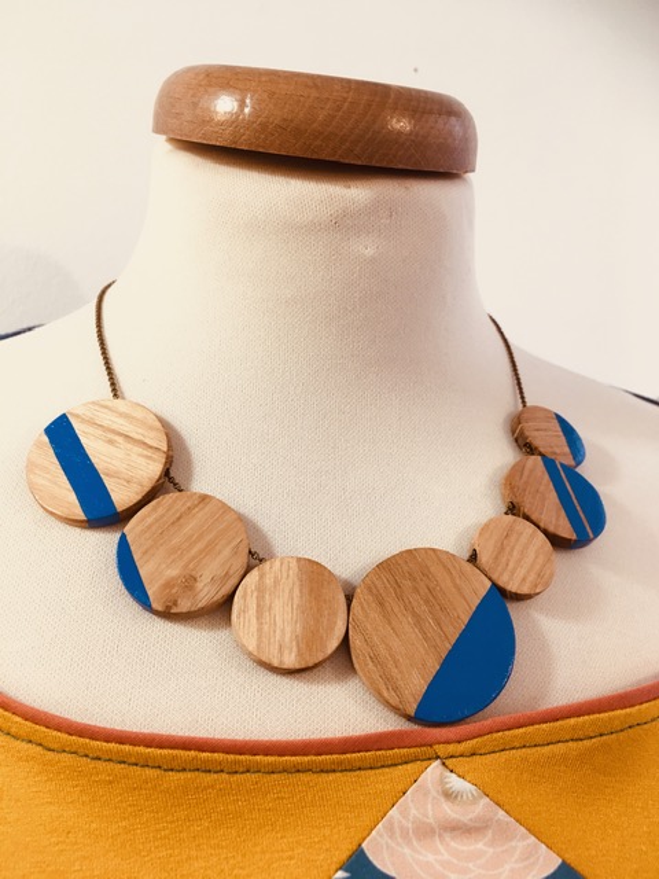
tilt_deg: -3.9
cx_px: 330
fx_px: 736
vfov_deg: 61.7
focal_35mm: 29
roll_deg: +0.0
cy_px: 440
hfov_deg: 48.2
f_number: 2.2
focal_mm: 4.15
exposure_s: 1/33
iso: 64
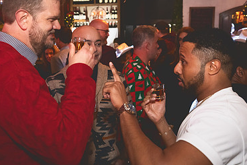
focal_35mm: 40
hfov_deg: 48.5
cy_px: 56
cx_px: 117
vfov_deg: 33.1
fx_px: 274
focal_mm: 24
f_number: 3.2
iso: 3200
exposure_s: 1/100
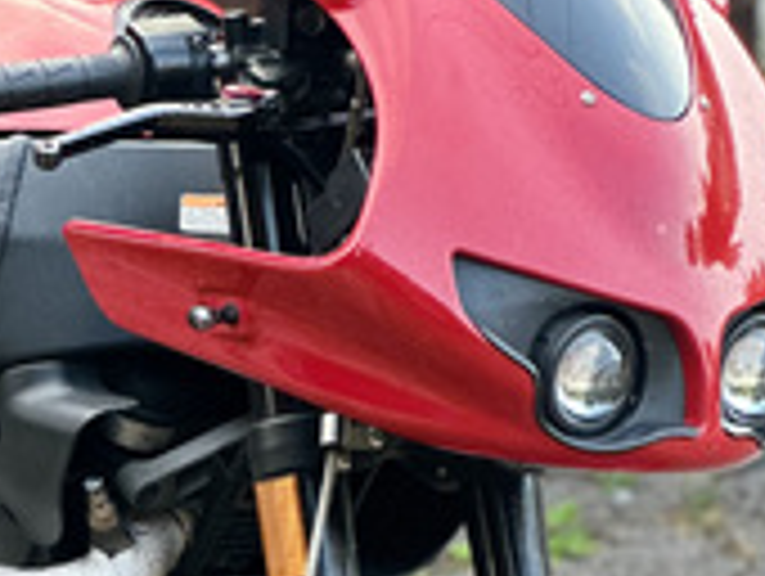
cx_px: 16
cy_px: 657
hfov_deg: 8.7
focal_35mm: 226
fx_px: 5002
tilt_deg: -15.9
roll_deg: +2.4
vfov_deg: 6.6
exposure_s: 1/121
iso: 200
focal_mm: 9
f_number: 2.8
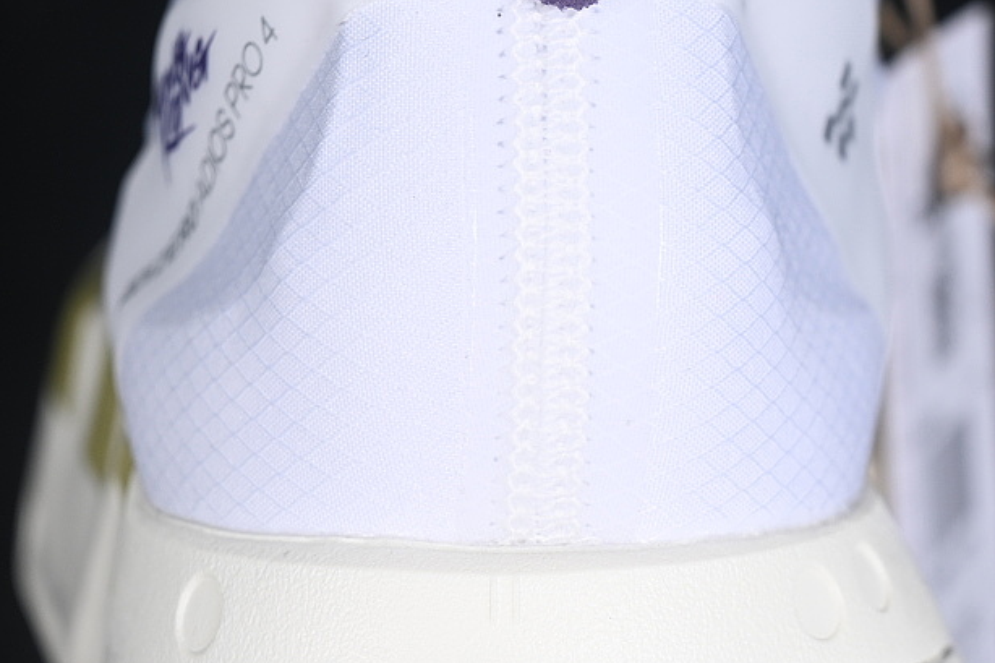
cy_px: 347
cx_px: 536
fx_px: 3647
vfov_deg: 10.4
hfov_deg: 15.5
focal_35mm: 132
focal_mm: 50
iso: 160
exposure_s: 1/100
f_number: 7.1
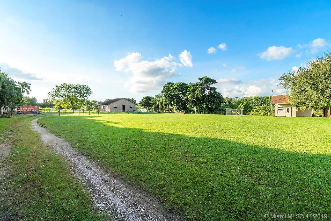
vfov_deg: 77.3
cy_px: 110
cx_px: 166
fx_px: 138
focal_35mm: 15
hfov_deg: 100.4
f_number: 8
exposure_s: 1/80
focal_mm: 10
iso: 160
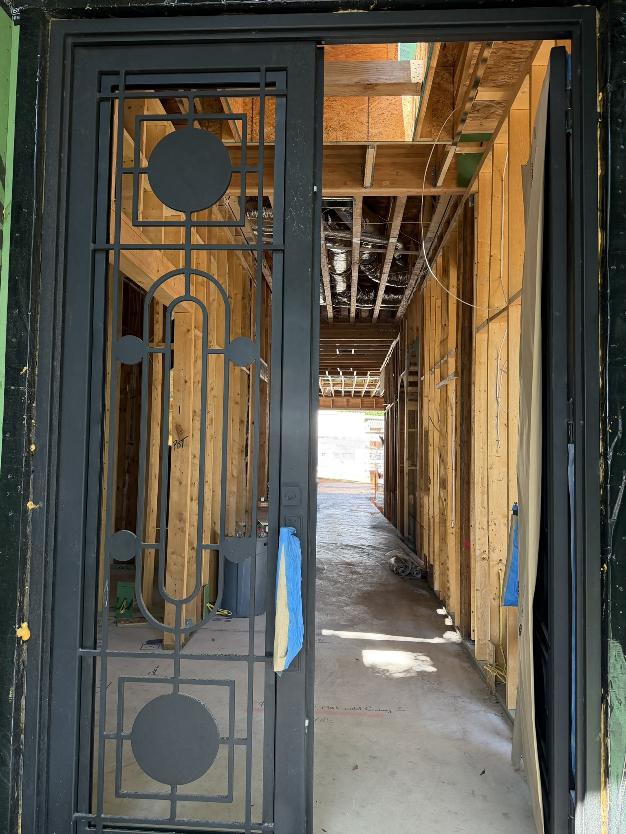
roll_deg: -1.1
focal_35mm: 24
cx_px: 313
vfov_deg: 71.6
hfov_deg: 56.8
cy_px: 417
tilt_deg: +2.4
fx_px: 579
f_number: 1.78
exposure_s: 1/175
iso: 200
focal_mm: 6.76
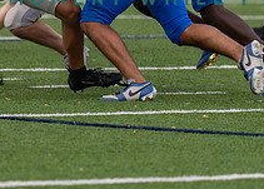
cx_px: 123
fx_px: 5867
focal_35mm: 782
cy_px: -7
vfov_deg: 1.8
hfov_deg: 2.6
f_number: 2.8
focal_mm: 200
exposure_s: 1/1250
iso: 250
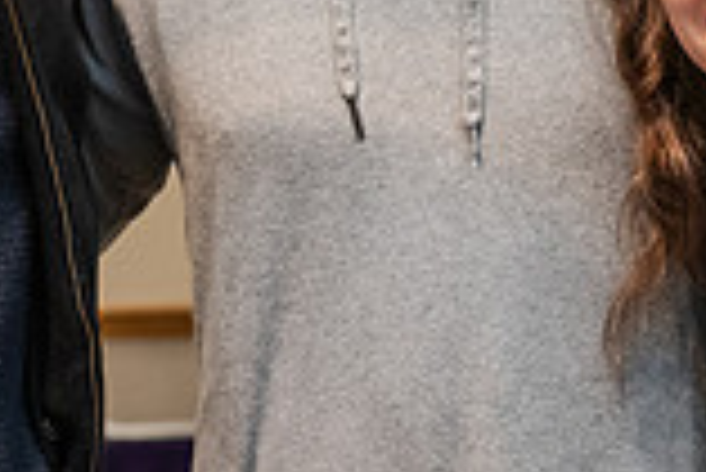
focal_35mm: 221
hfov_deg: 9.2
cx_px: 13
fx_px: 4338
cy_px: -7
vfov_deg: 6.2
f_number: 4
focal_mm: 60
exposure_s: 1/160
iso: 2500
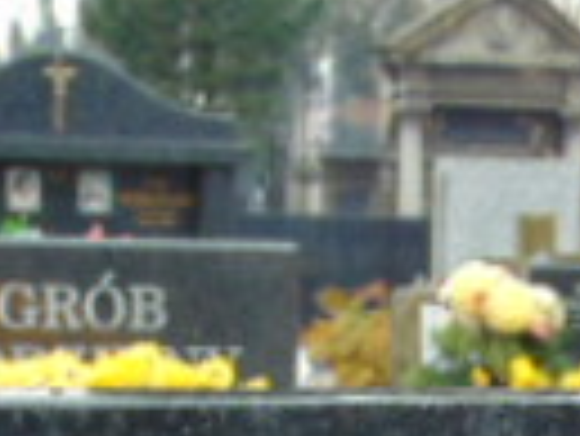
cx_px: 427
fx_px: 2080
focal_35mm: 124
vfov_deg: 10.6
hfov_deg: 15.8
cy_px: 962
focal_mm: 4.5
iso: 100
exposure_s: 1/60
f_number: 3
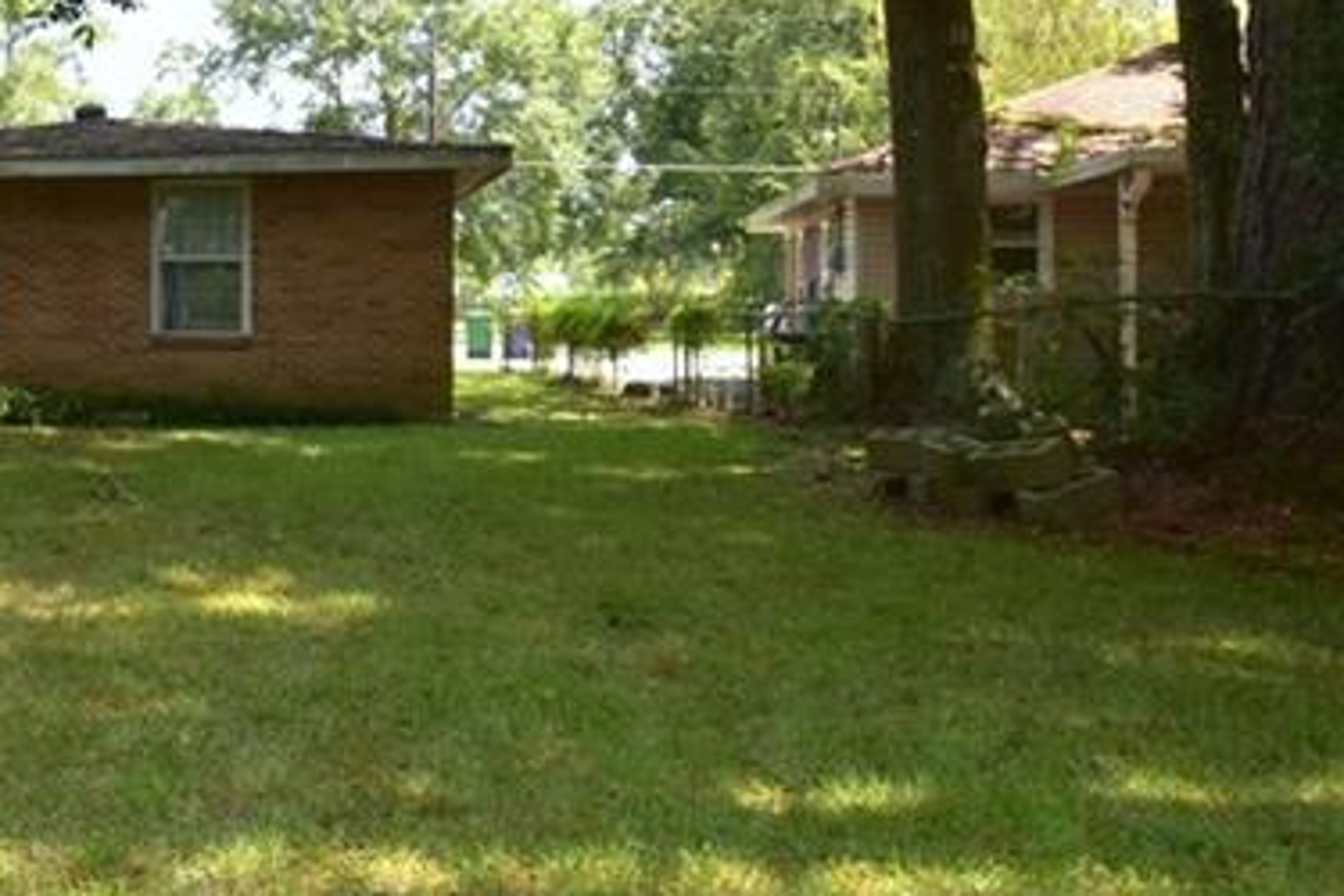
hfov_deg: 39.8
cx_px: -86
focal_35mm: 41
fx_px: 1531
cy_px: 290
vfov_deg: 32.3
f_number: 9
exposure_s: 1/125
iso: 400
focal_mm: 10
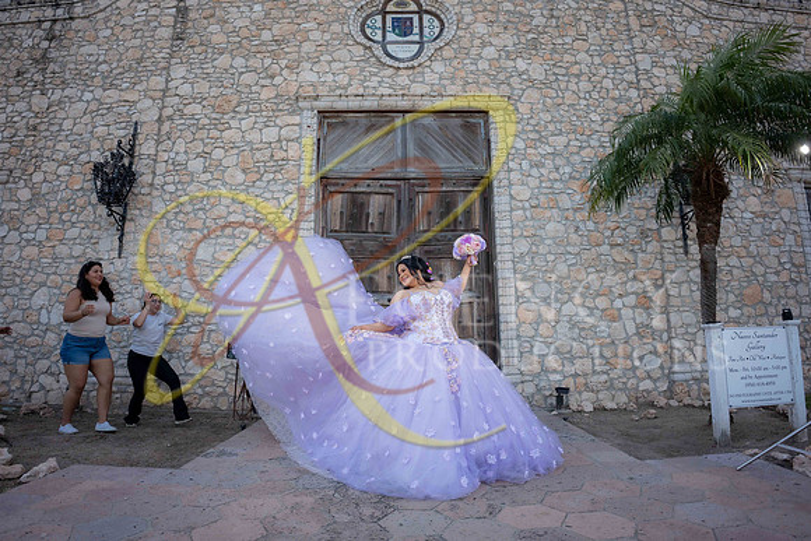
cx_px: 406
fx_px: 451
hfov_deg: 84.0
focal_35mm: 20
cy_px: 270
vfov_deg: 62.0
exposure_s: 1/640
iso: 125
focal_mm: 20
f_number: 2.8
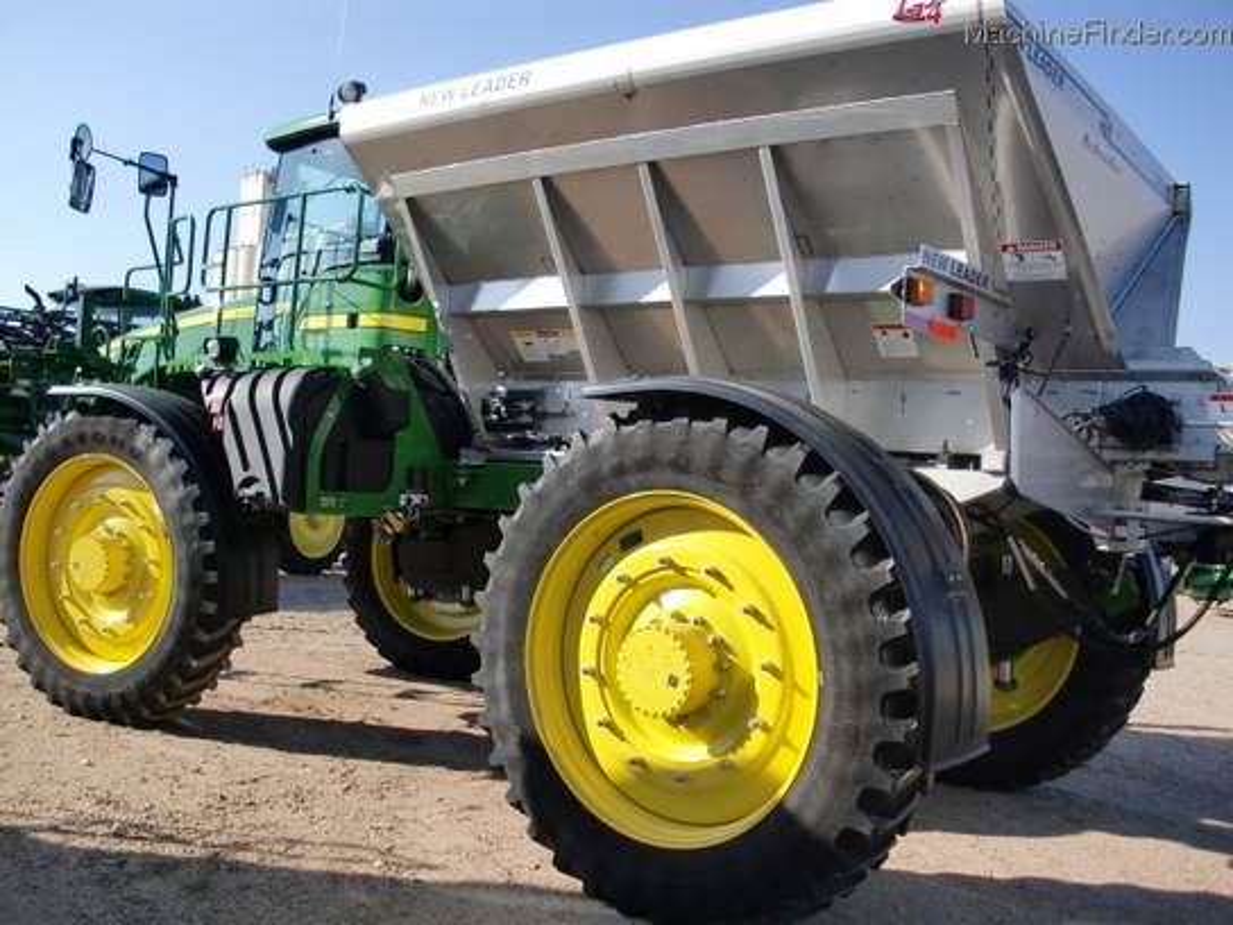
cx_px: 616
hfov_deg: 51.4
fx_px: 1282
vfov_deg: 39.7
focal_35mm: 36
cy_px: 462
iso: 64
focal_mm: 6.3
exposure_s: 1/800
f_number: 2.8
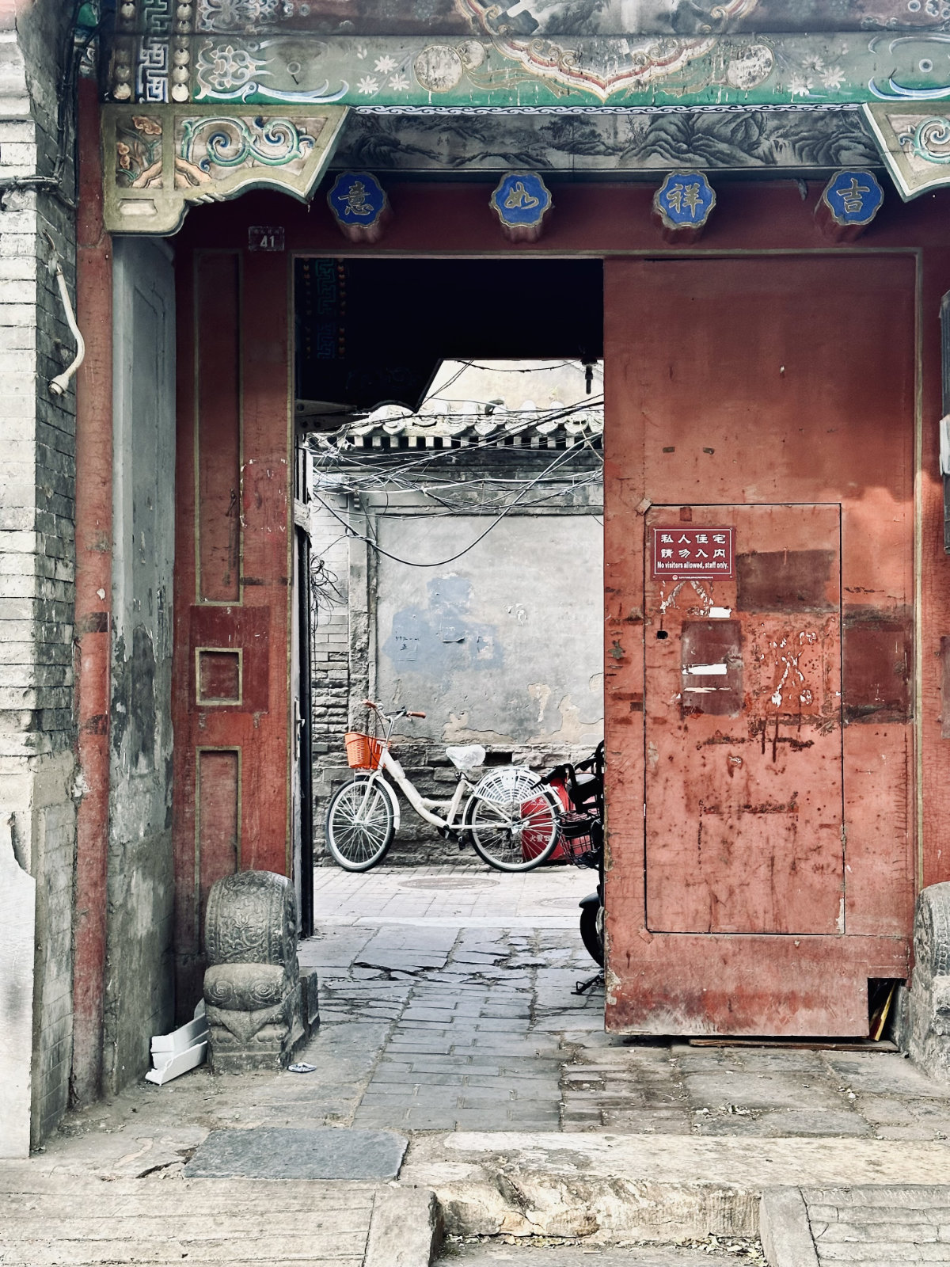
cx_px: 475
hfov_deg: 30.3
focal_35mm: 48
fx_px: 1756
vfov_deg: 39.7
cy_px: 634
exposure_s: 1/69
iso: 80
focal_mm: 6.9
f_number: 1.8
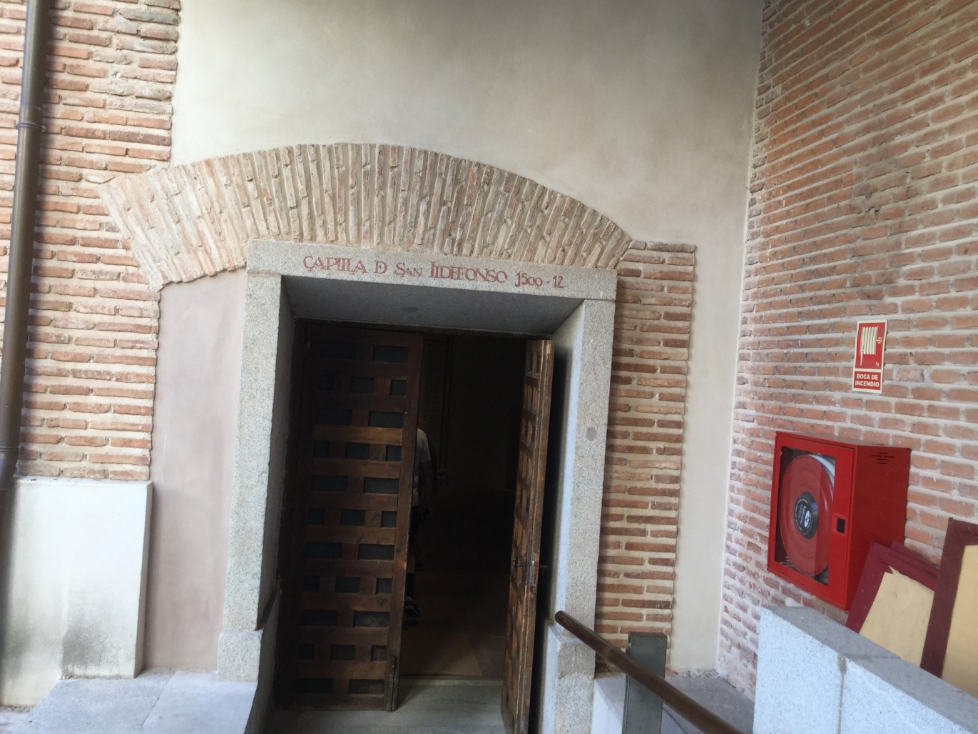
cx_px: 489
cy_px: 367
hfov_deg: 58.4
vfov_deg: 45.4
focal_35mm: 31
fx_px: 876
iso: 32
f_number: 2.4
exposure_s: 1/50
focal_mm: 3.3
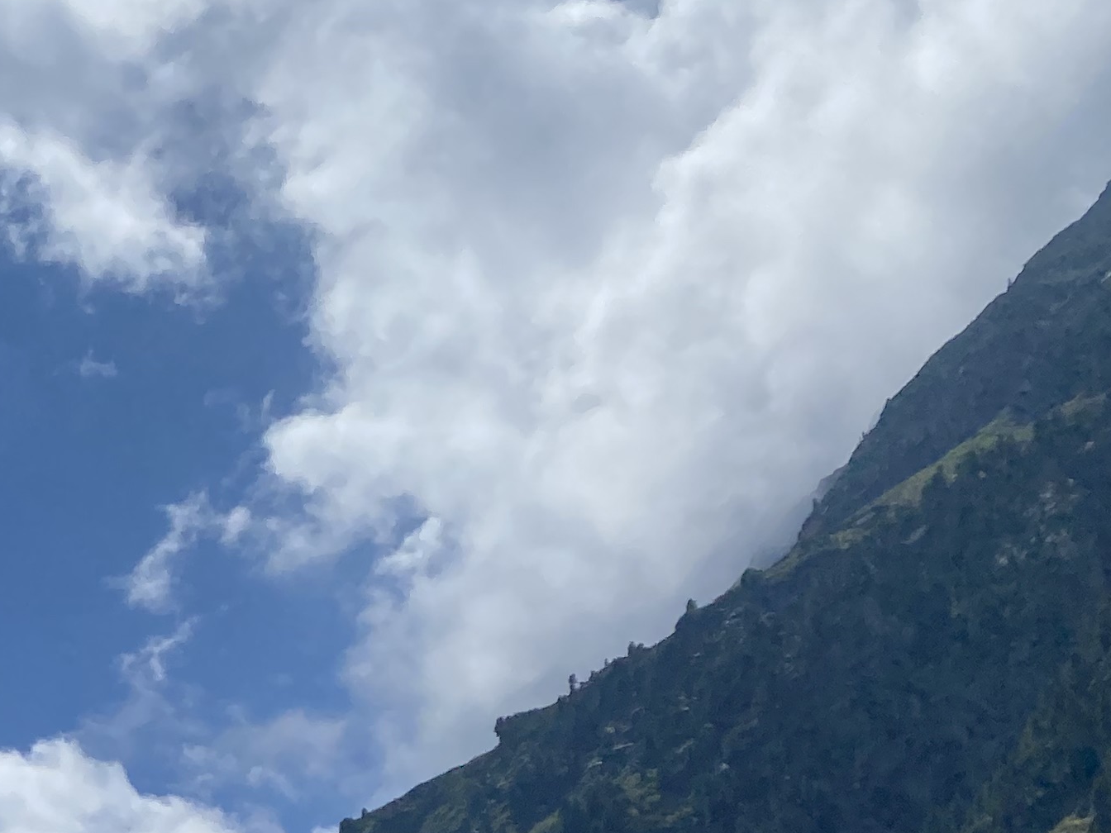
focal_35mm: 78
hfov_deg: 22.1
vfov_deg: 17.9
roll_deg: +0.1
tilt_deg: +19.0
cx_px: -393
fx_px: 2503
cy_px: 1017
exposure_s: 1/8850
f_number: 1.8
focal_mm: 4.25
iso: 32
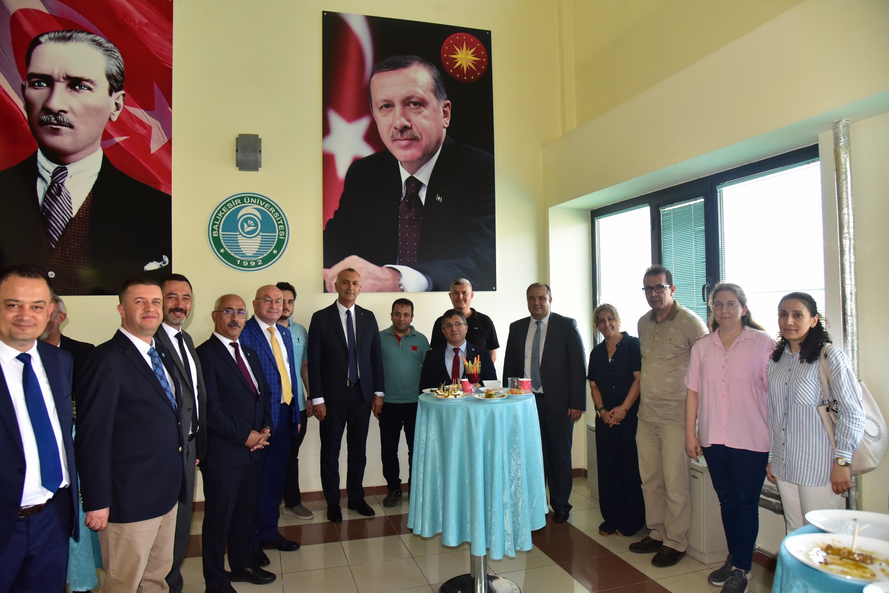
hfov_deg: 73.7
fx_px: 593
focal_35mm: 24
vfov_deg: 53.1
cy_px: 296
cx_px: 444
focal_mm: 24
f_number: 5.6
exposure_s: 1/200
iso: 2200
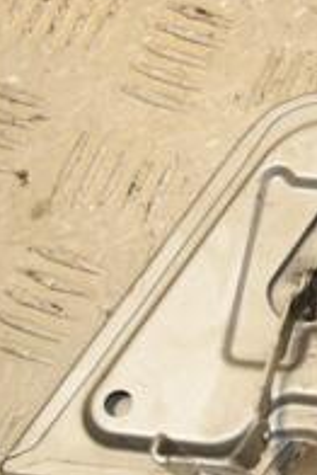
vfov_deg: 13.2
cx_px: 622
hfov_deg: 8.4
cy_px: 267
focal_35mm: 156
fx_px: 2057
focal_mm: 34
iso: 800
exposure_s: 1/200
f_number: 10
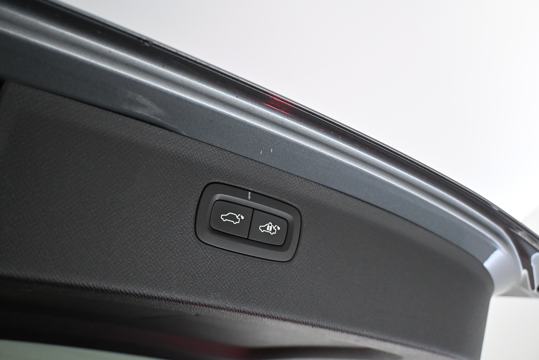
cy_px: 180
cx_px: 270
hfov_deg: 52.2
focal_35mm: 37
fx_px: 550
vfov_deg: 36.2
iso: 3200
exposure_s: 1/125
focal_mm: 24.5
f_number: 4.2
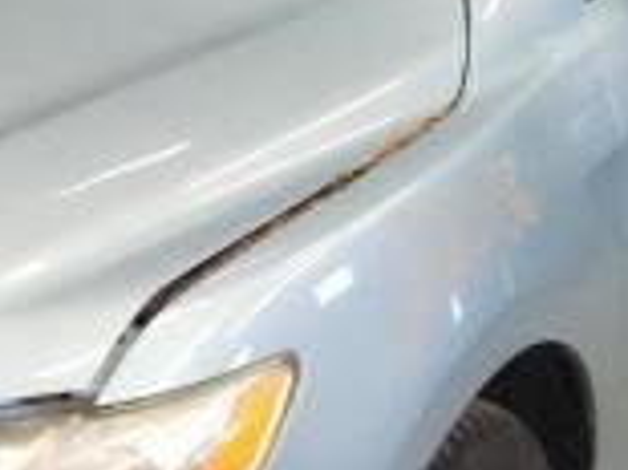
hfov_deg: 16.2
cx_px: -4
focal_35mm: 119
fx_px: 2157
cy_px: 101
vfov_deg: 12.4
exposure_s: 1/24
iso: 100
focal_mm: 5.4
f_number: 1.8
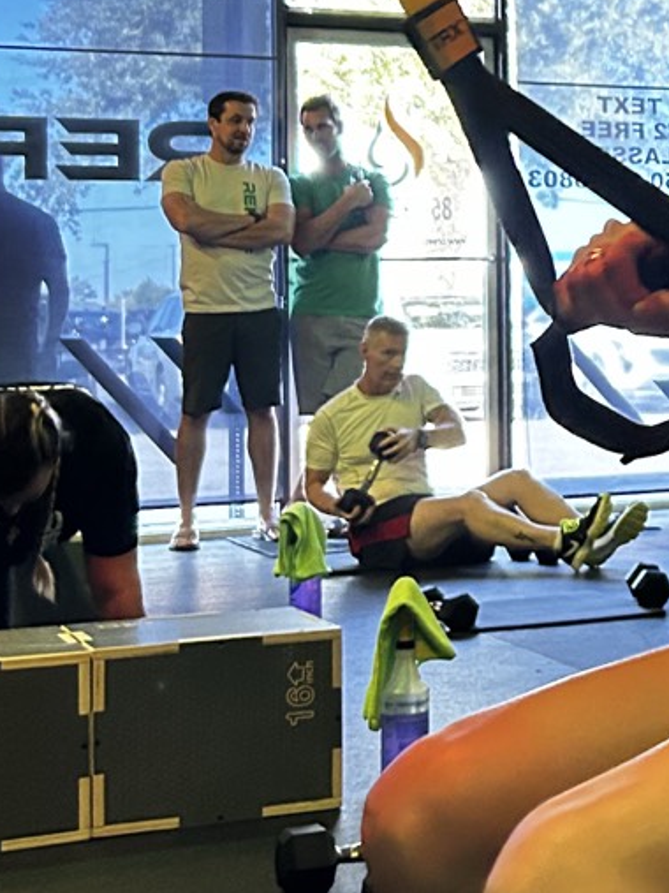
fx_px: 2114
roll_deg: +1.5
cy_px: 231
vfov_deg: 23.6
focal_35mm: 82
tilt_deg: +3.5
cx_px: 891
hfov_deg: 16.9
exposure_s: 1/60
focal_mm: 5.7
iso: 500
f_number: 1.5
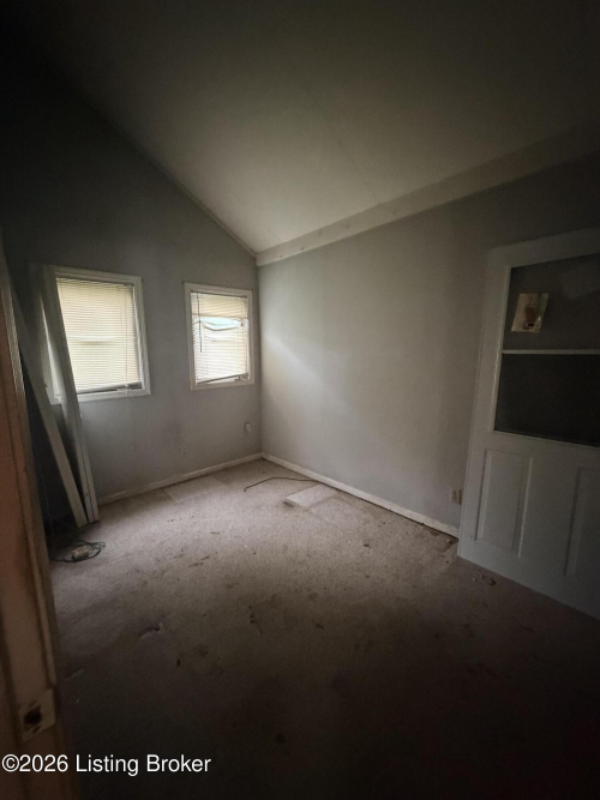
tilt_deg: -9.0
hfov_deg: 85.7
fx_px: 324
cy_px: 400
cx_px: 300
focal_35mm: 14
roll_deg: +1.2
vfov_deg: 102.1
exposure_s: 1/28
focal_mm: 2.22
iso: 1600
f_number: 2.2
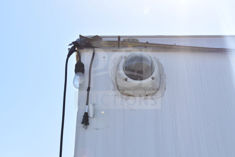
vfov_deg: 25.8
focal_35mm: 52
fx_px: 343
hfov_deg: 37.8
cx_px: 118
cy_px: 78
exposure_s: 1/320
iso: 200
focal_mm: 35
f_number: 9
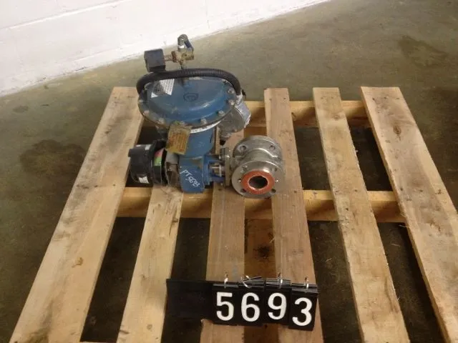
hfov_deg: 52.6
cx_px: 229
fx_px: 463
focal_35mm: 35
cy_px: 172
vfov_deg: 40.7
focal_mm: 4.28
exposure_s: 1/20
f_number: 2.4
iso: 200
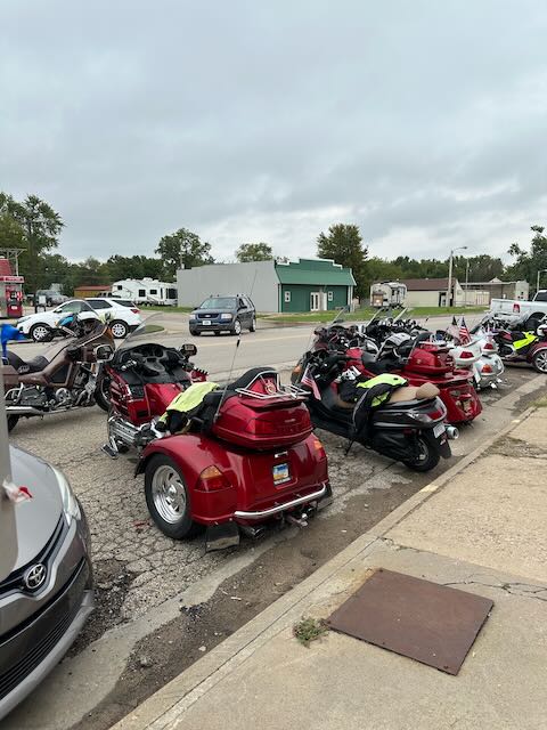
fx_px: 506
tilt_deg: -8.2
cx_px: 274
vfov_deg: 71.6
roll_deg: -1.0
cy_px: 365
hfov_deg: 56.8
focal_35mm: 24
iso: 80
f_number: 1.78
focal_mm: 6.86
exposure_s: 1/1119
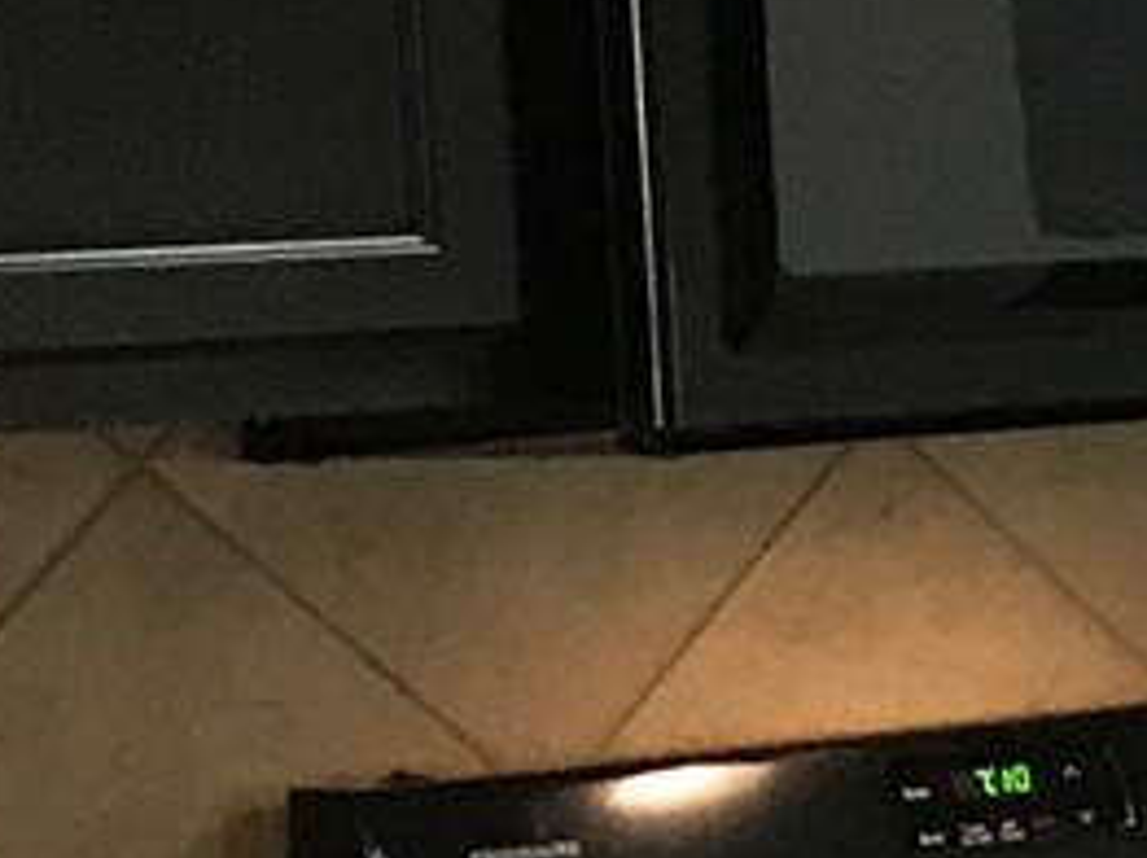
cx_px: 4417
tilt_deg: -3.4
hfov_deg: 7.1
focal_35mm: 219
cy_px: 420
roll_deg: +2.3
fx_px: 7250
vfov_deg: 6.8
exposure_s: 1/15
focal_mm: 3.99
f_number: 1.8
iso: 40
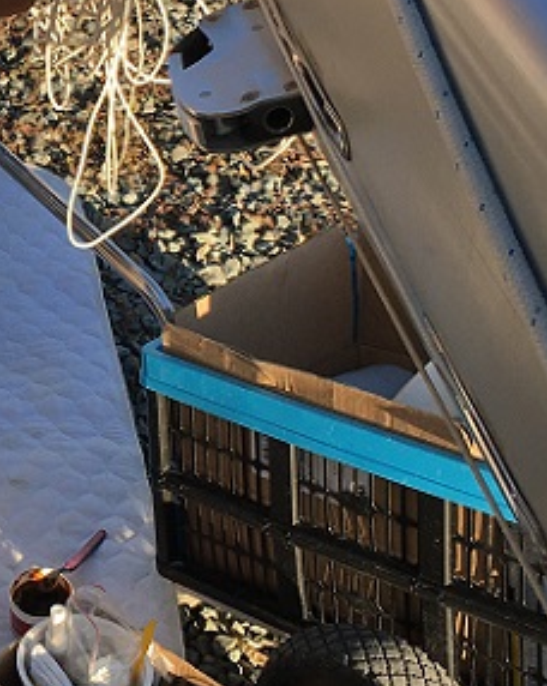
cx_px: -127
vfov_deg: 20.1
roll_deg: -3.2
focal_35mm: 95
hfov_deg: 15.5
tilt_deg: -31.6
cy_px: 227
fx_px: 1927
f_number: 2.2
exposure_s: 1/651
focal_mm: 4.15
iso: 25
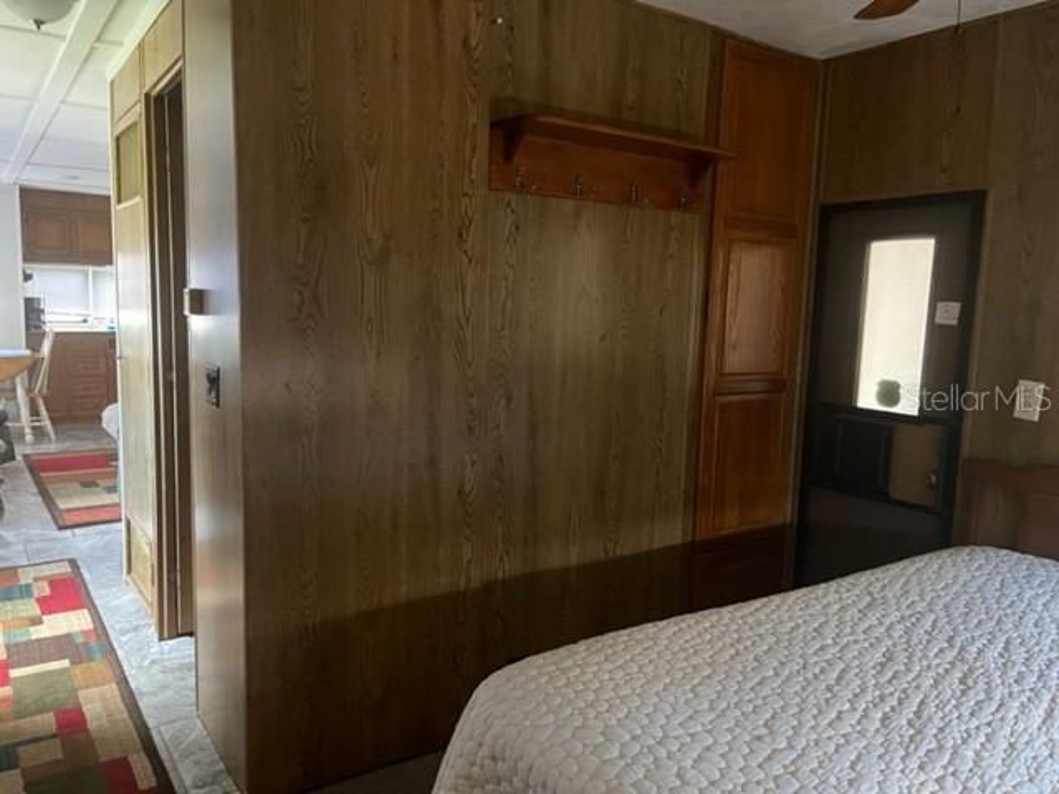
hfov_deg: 67.3
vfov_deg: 53.1
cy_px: 397
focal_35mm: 26
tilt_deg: -7.2
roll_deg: -1.5
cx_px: 530
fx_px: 795
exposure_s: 1/31
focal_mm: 5.1
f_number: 1.6
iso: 640
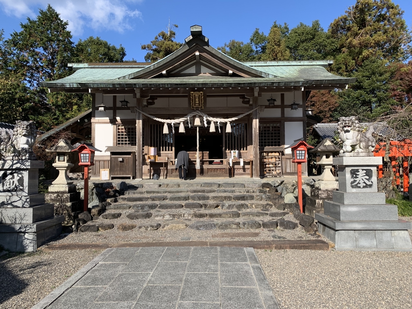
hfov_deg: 67.3
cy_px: 154
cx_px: 206
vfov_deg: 53.1
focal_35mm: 26
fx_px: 309
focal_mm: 4.25
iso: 25
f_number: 1.8
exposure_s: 1/1689
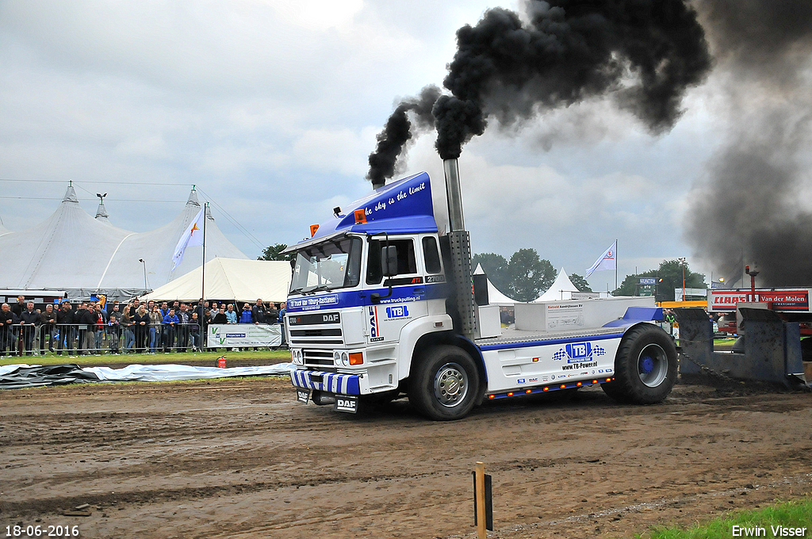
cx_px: 406
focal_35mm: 33
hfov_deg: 57.3
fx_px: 743
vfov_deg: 39.9
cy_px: 270
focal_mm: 22
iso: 1000
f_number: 3.8
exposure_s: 1/1000
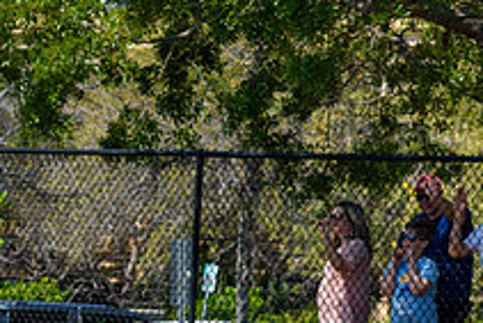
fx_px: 3880
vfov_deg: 4.8
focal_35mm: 289
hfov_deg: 7.1
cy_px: 255
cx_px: -7
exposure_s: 1/1000
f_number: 8
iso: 200
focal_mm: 70
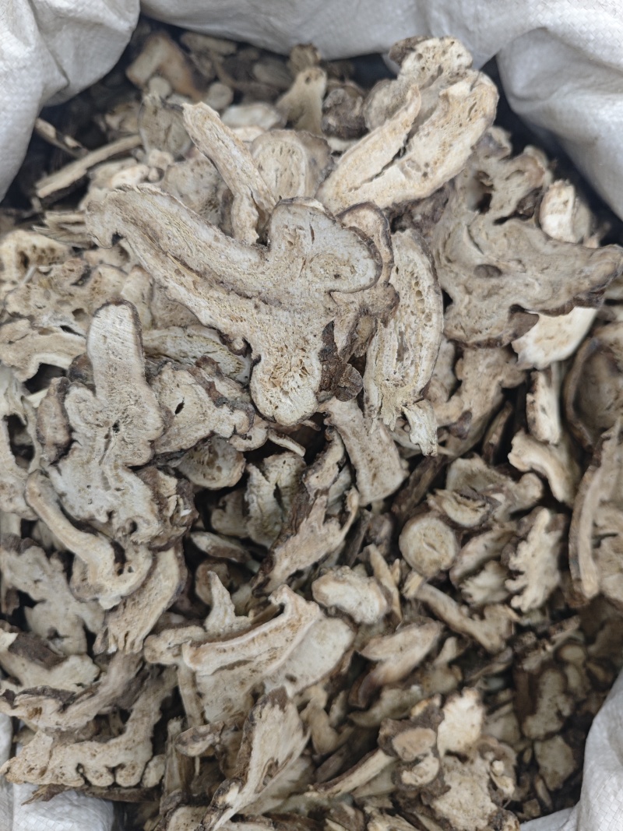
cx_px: 312
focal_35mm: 24
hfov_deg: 56.8
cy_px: 416
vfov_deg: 71.6
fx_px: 576
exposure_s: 1/100
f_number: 1.6
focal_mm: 5.84
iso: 400
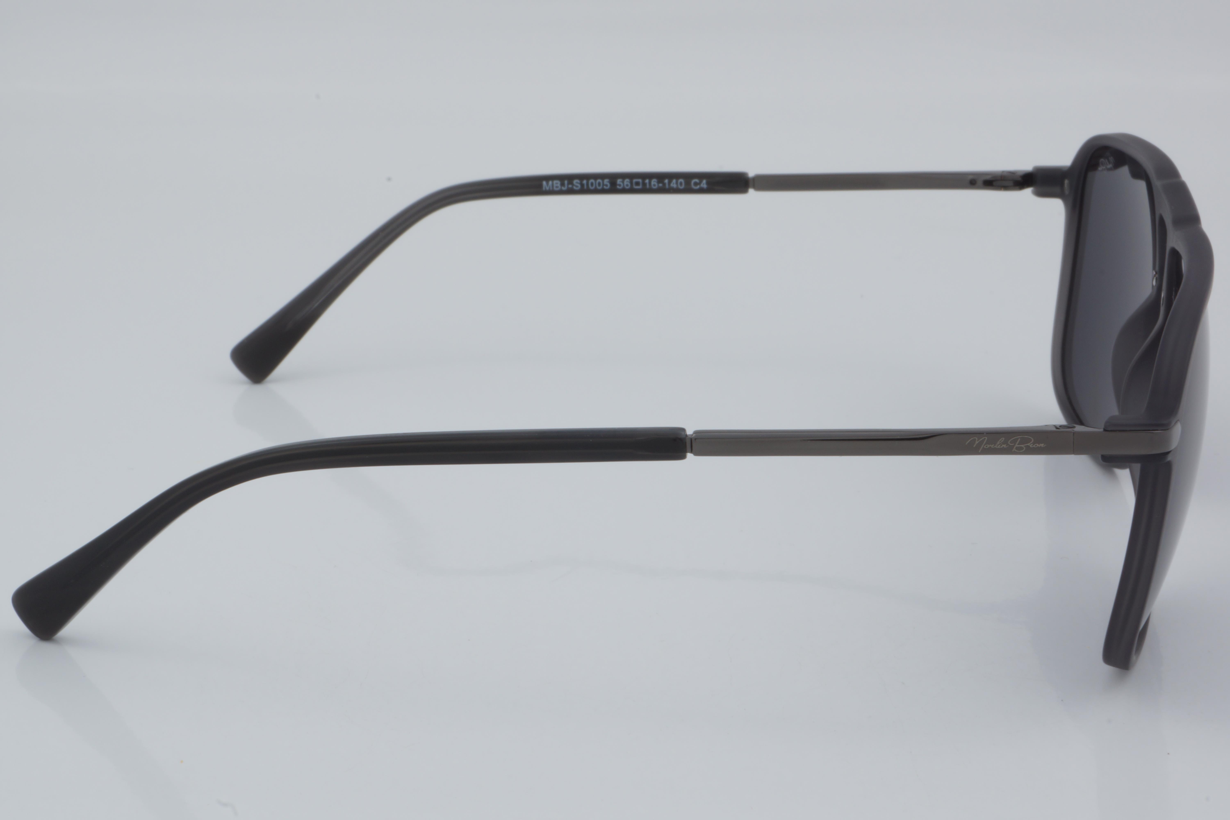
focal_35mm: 75
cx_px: 615
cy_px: 410
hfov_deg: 27.0
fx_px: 2562
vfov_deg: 18.2
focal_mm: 50
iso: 100
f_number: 32
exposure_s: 1/4
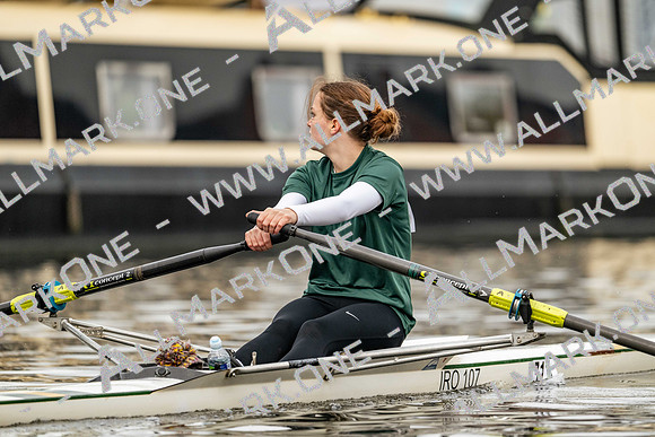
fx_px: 7279
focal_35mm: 400
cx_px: 328
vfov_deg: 3.4
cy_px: 218
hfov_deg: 5.2
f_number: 4.5
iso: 1400
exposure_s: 1/2500
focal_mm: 400
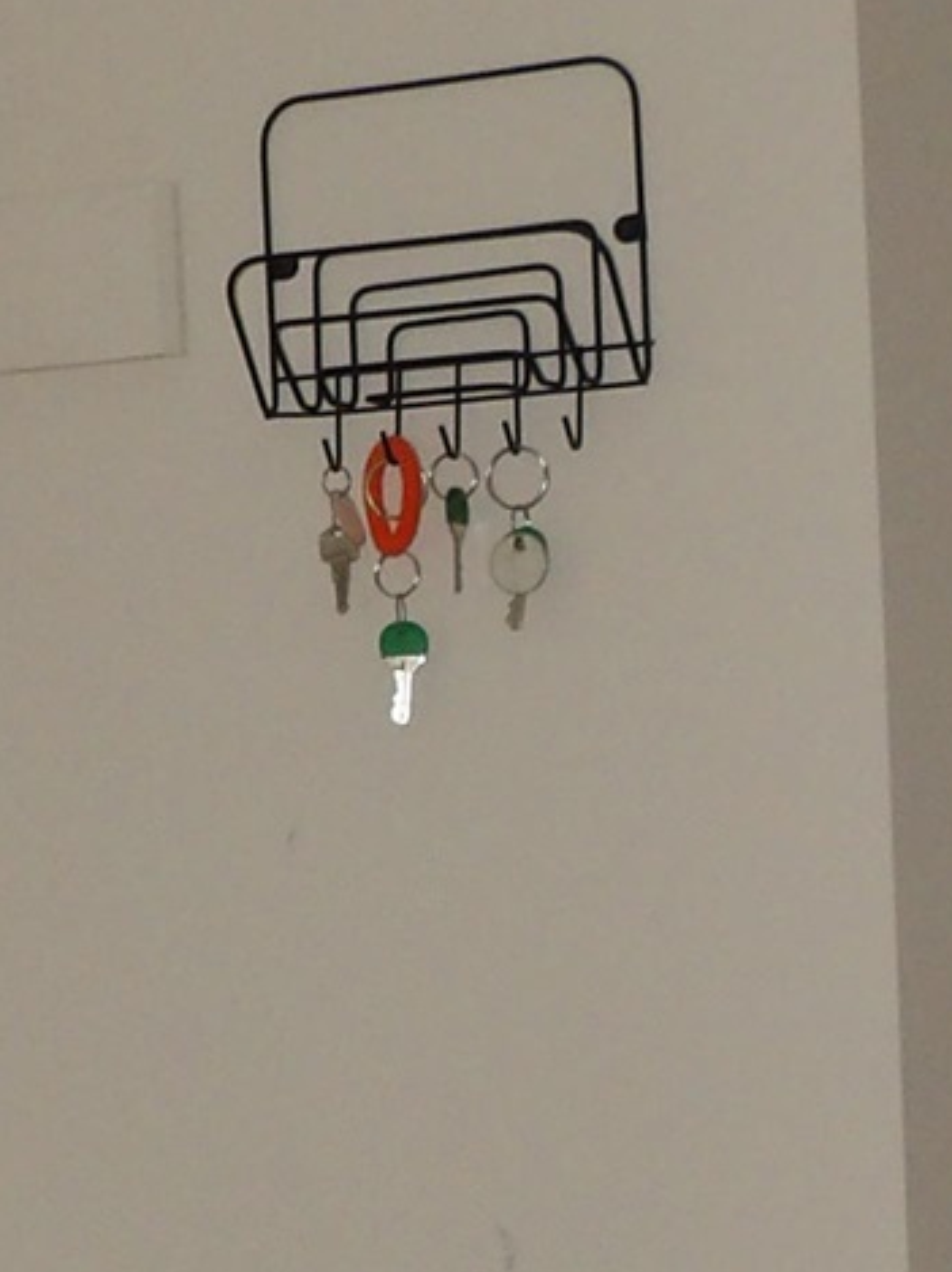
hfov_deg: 12.5
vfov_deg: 16.2
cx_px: 382
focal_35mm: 118
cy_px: 1446
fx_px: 4333
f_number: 2.8
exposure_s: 1/60
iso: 200
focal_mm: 4.3
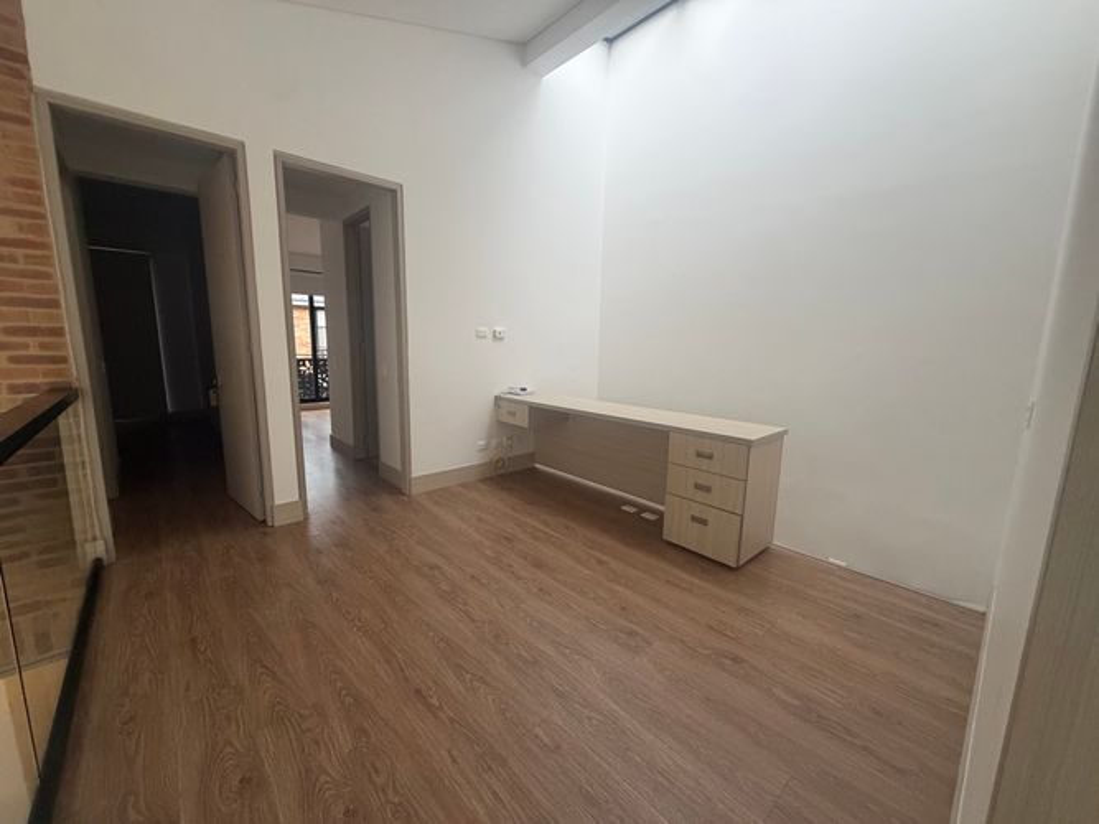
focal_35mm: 14
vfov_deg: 85.7
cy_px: 412
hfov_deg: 102.1
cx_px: 550
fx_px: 444
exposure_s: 1/121
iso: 320
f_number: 2.2
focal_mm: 2.22
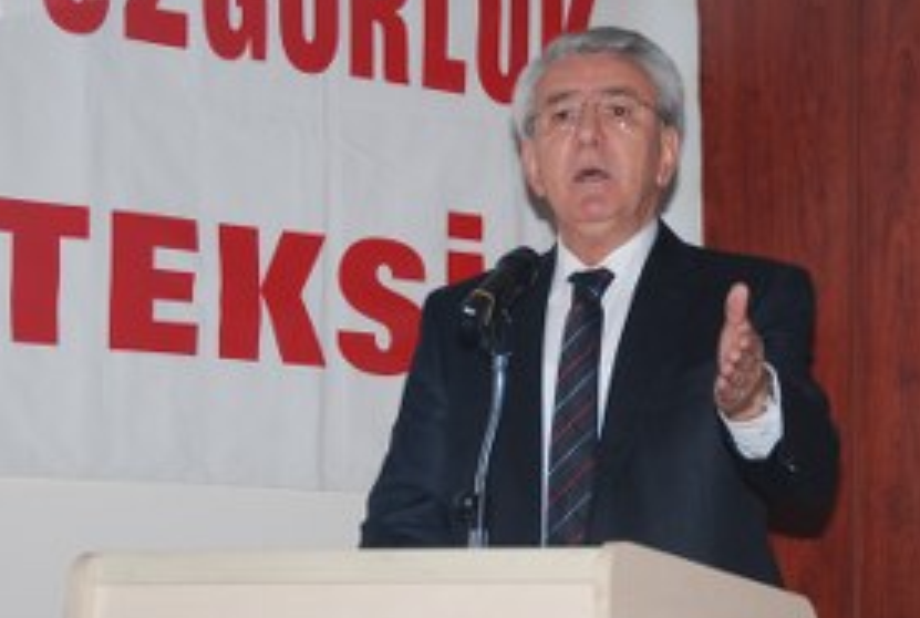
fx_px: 4072
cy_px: 289
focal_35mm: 159
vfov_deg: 8.7
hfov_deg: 12.9
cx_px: 641
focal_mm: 70
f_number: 5
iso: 200
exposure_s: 1/60
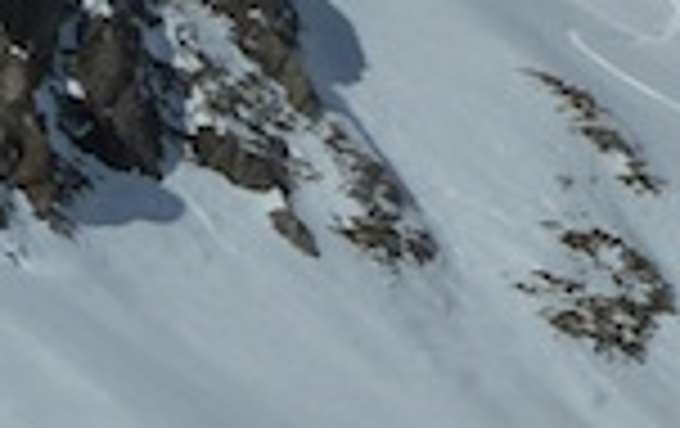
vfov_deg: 4.6
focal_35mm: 286
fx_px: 5310
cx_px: 149
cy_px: 176
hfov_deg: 7.3
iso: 125
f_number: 6.3
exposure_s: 1/1000
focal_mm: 7.9
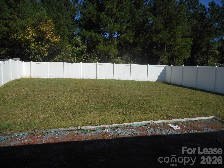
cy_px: 84
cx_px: 112
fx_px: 162
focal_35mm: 25
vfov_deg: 54.9
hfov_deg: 69.4
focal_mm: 4.5
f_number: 3.7
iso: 80
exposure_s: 1/1000
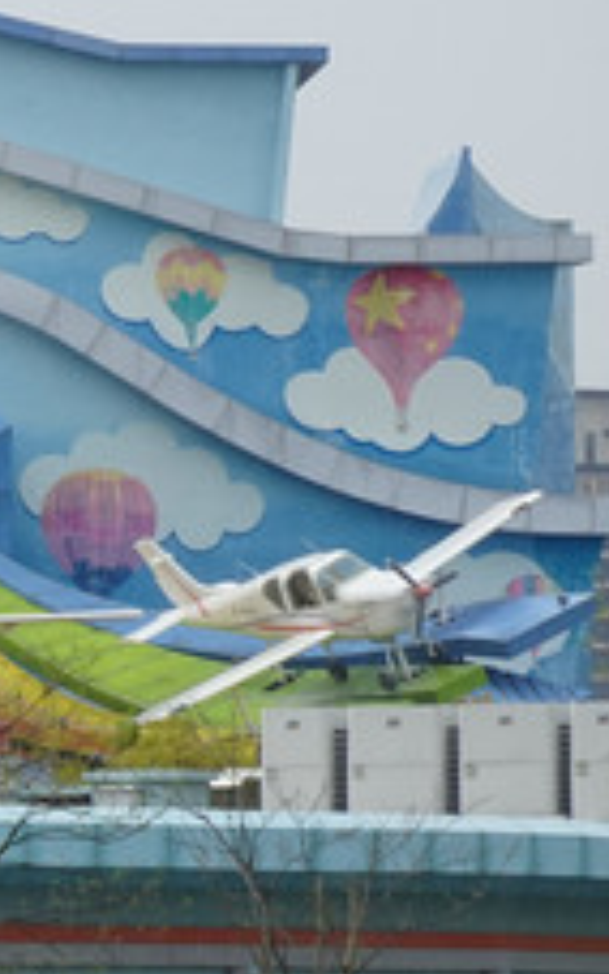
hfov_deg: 2.1
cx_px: -626
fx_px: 16799
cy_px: 622
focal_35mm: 633
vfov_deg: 3.3
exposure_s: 1/400
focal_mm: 34.21
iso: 80
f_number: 6.3
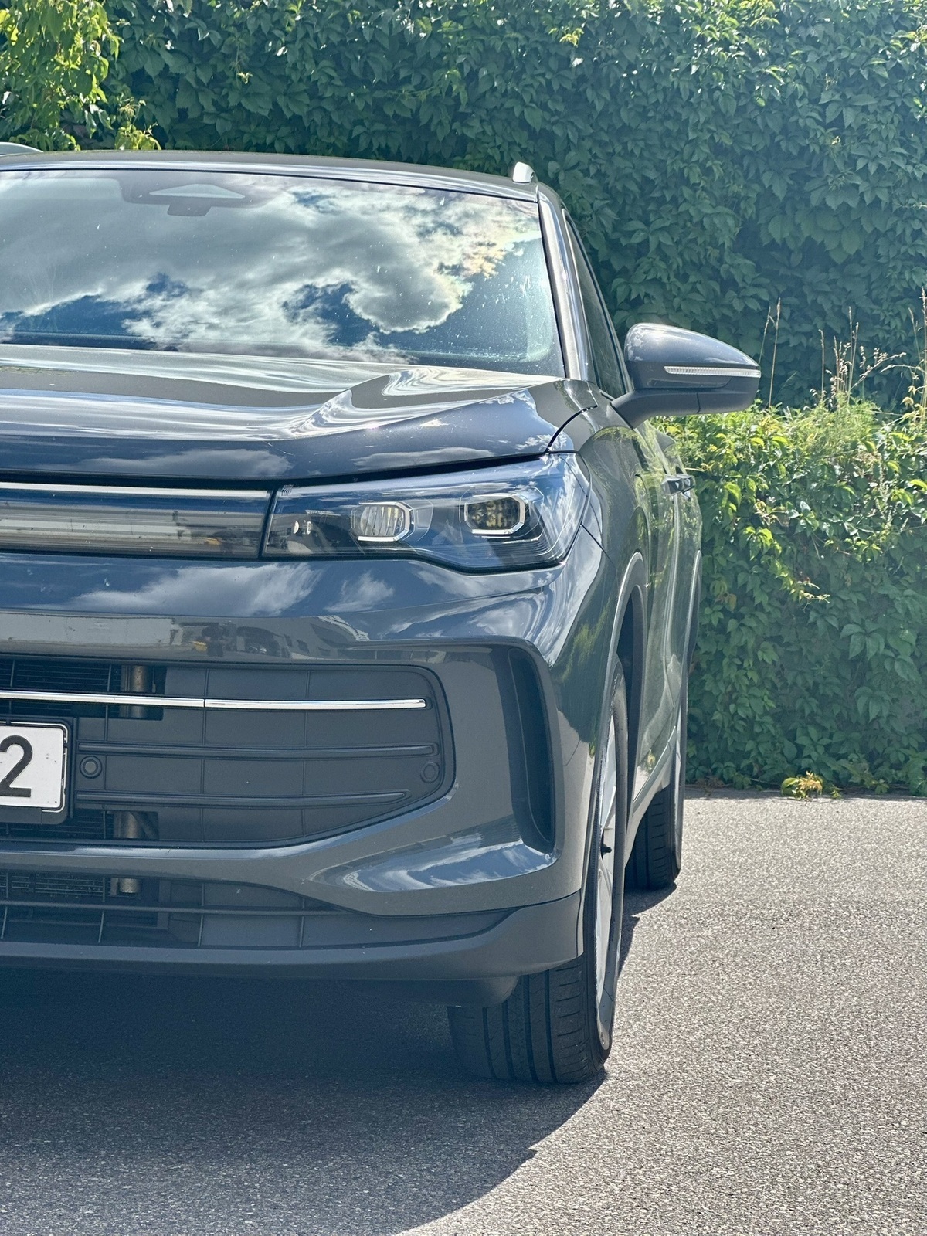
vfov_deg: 25.3
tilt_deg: -0.2
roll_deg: -0.2
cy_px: 618
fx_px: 2749
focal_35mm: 77
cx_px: 464
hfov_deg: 19.1
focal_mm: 9
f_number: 2.8
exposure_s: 1/602
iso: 32
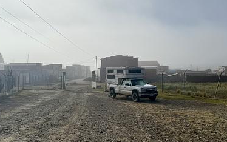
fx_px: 179
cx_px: 111
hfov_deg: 64.6
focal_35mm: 29
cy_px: 47
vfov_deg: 42.6
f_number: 1.78
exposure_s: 1/17544
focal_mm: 6.76
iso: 50
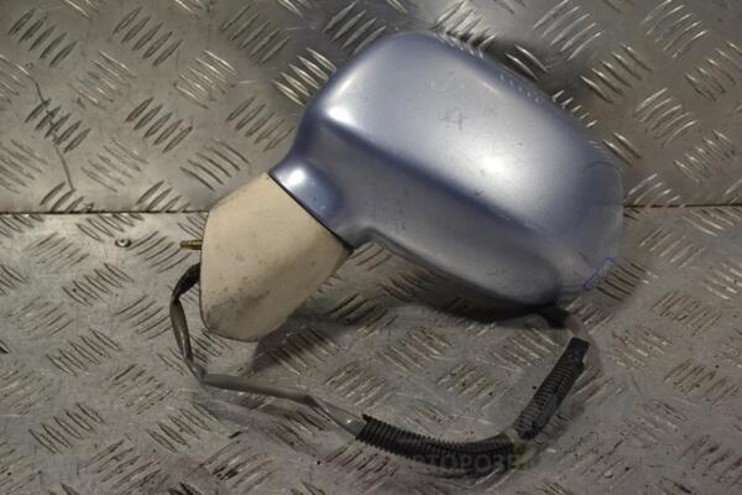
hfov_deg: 24.6
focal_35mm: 82
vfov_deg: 16.6
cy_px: 248
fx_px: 1700
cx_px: 371
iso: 3200
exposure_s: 1/1250
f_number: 5.6
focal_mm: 55
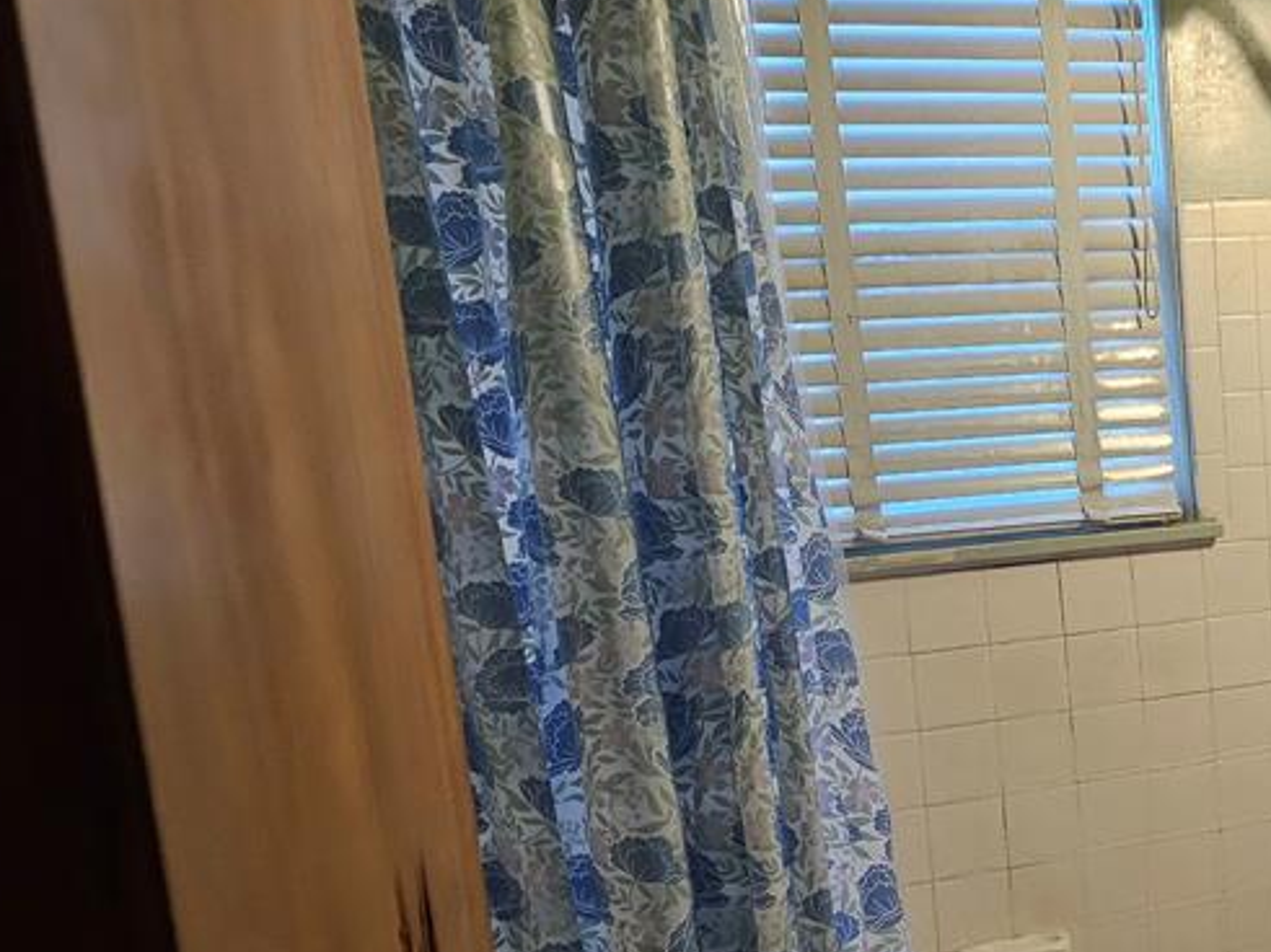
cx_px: 1243
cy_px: 662
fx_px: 1762
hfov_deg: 36.1
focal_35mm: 48
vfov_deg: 30.0
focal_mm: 6.3
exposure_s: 1/120
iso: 1000
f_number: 1.7
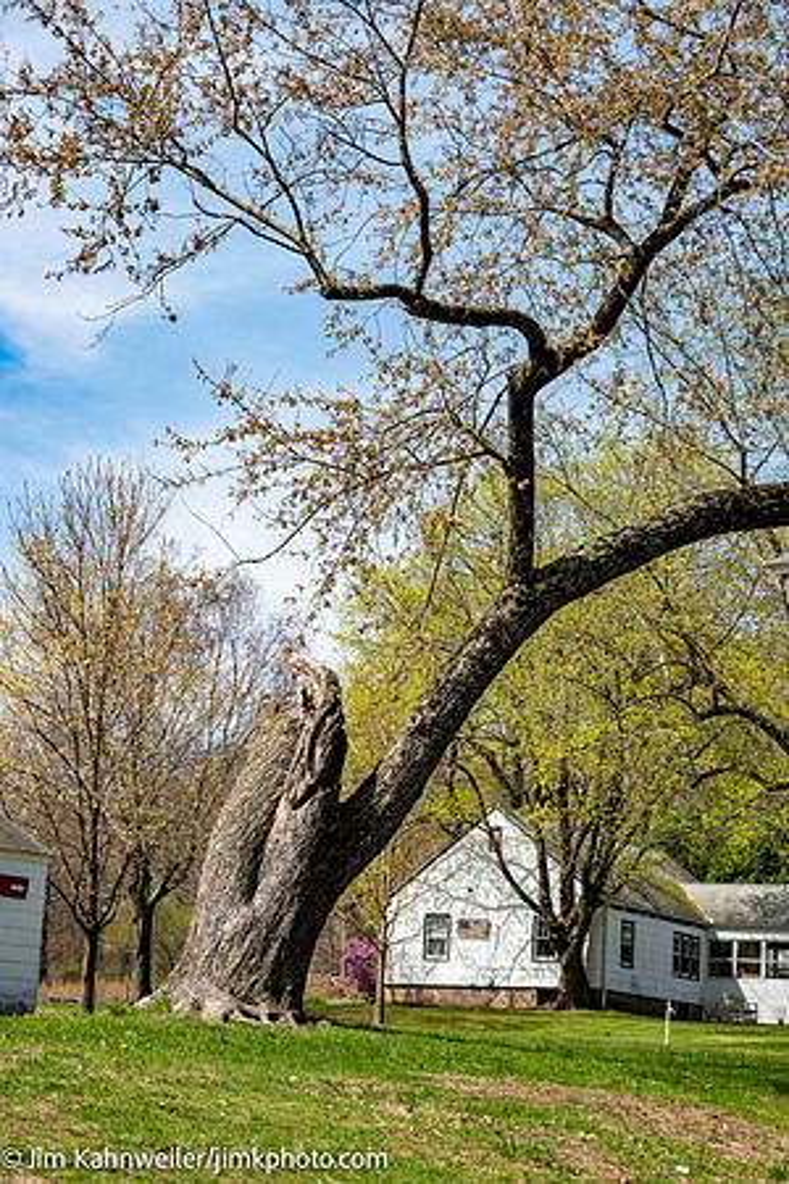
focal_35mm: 73
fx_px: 2400
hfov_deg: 18.7
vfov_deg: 27.7
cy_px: 592
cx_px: 394
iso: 100
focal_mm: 26.9
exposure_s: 1/320
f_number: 6.3
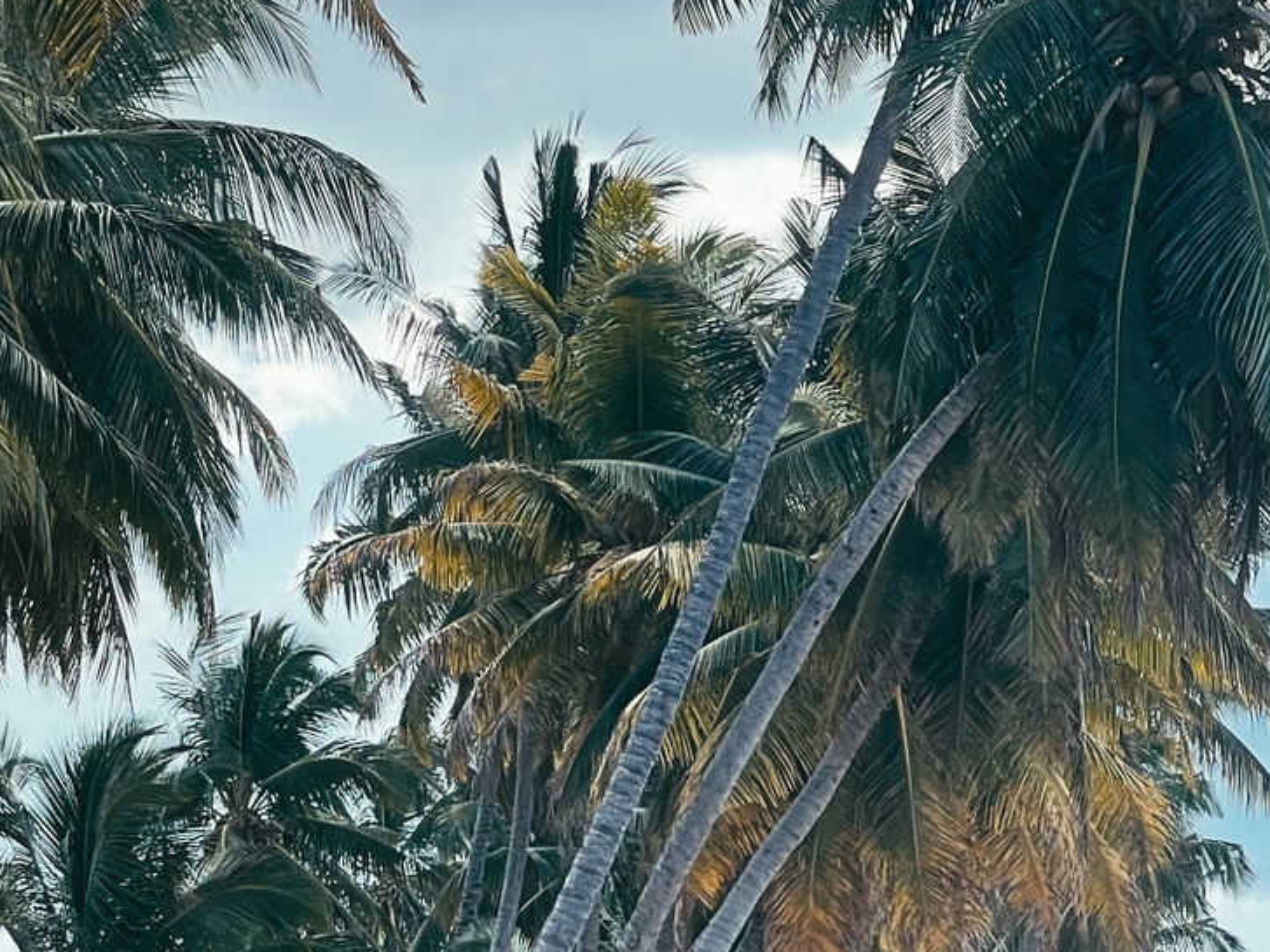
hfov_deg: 11.7
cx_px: 239
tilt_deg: +3.3
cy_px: 1085
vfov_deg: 8.7
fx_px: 6199
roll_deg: +2.1
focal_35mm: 169
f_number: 2.2
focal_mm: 7.5
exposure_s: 1/585
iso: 20
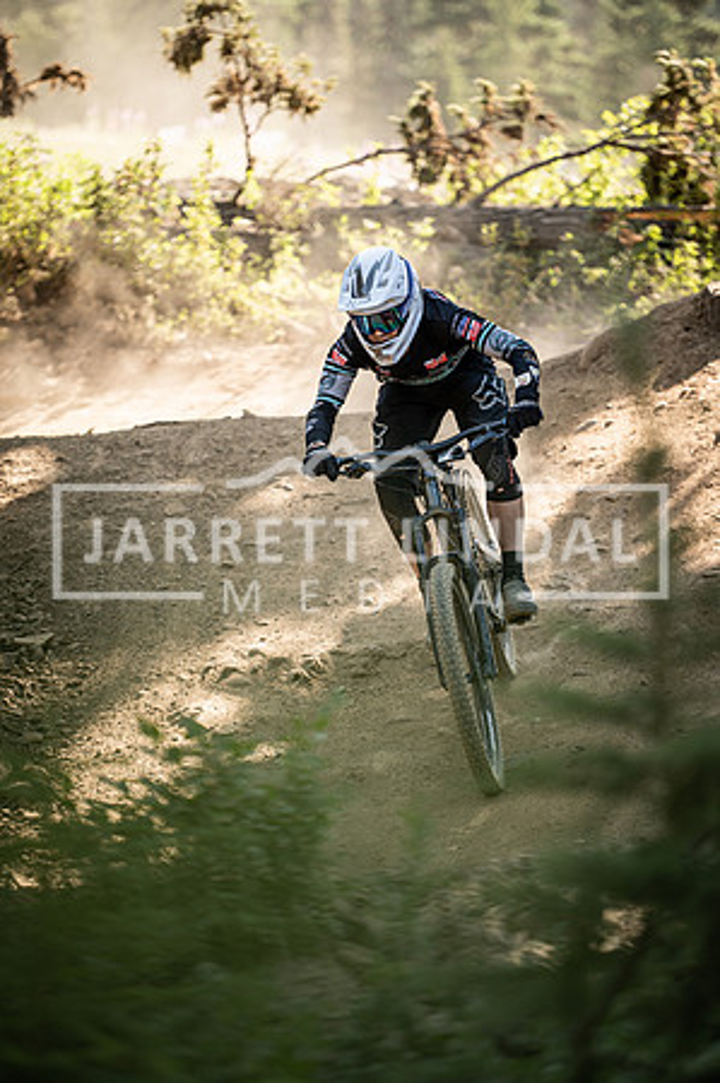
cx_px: 360
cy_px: 542
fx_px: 4811
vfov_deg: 12.9
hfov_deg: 8.6
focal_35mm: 160
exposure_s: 1/1250
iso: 500
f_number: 2.8
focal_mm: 160
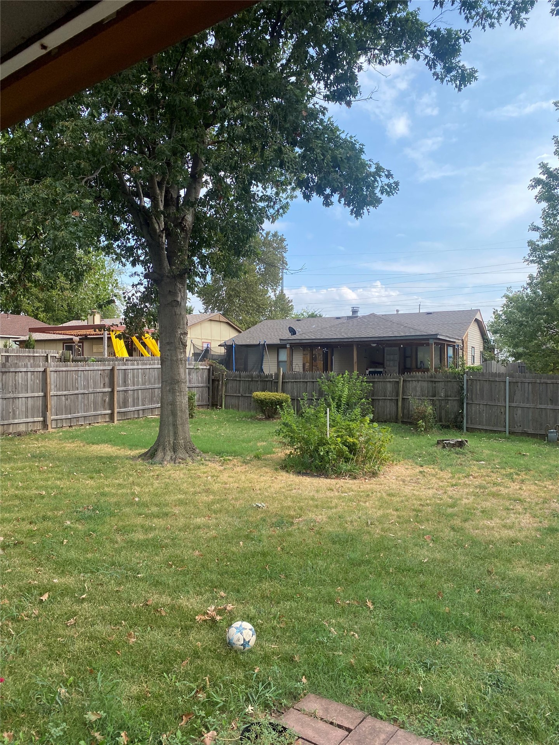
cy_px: 372
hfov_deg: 53.1
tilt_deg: +2.3
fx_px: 560
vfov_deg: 67.3
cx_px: 280
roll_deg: -0.9
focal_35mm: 26
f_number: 1.8
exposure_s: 1/1272
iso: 32
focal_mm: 4.25
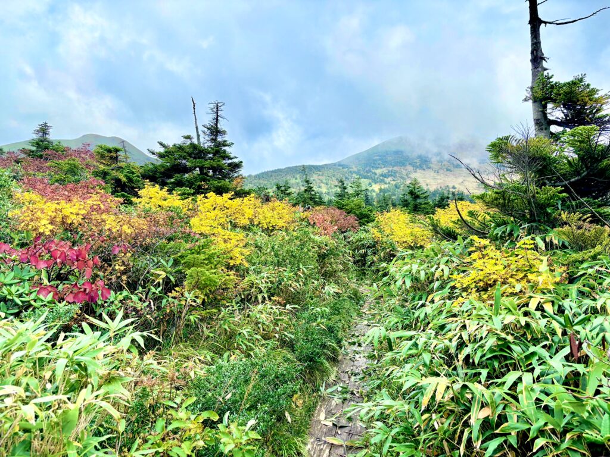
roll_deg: +1.7
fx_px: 458
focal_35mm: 26
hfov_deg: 67.3
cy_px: 228
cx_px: 305
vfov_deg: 53.1
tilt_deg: +7.0
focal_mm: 5.96
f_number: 1.6
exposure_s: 1/2985
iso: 50
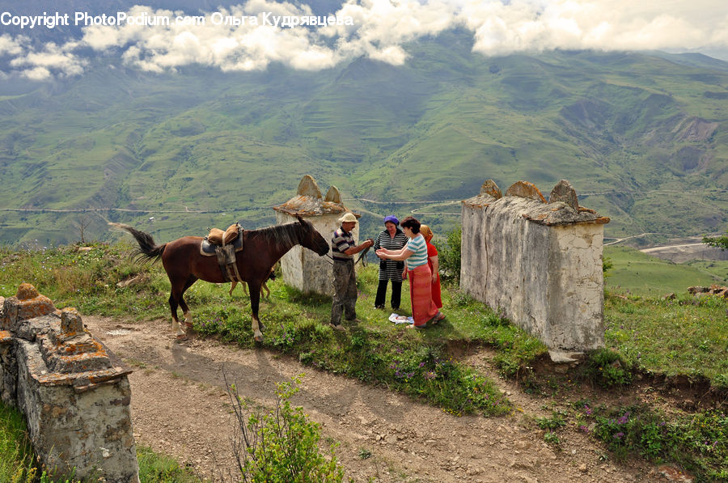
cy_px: 242
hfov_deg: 57.3
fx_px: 666
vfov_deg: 39.8
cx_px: 364
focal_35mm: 33
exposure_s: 1/250
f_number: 10
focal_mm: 22
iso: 200
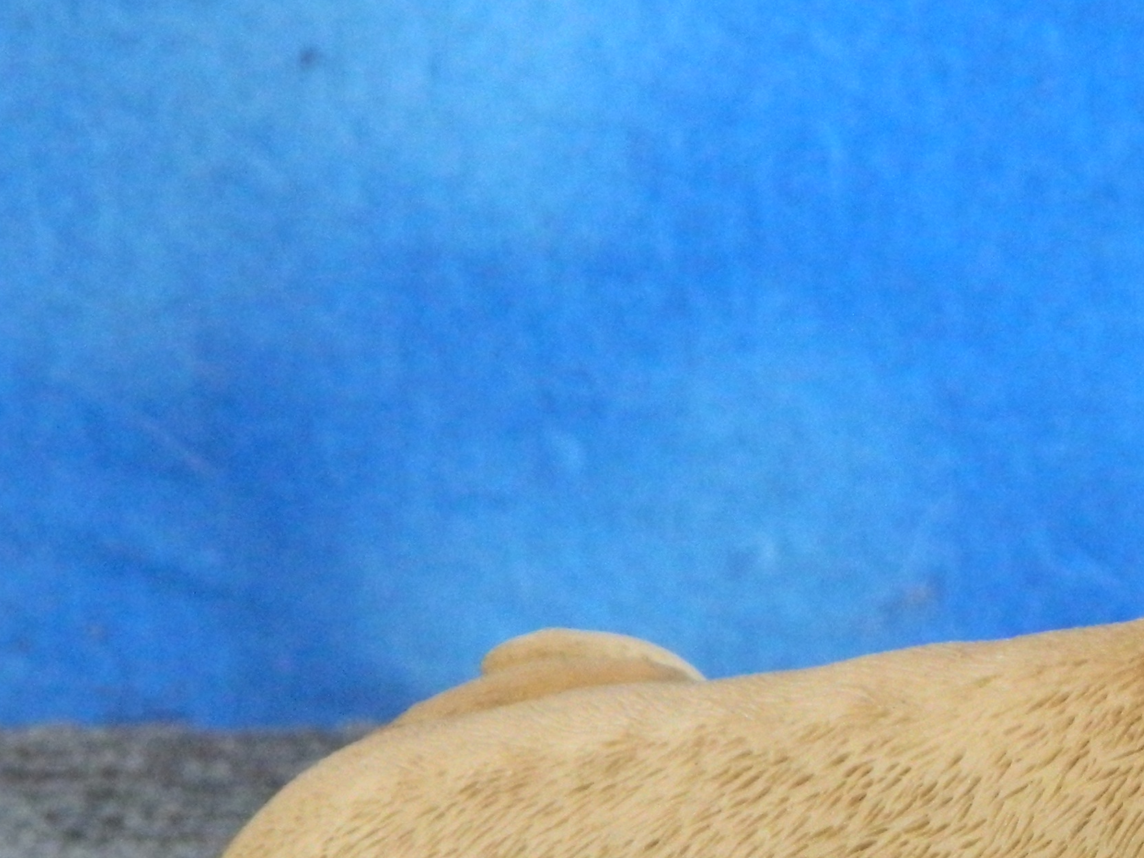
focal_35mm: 217
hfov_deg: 9.0
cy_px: 822
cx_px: 1271
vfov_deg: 6.8
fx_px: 7171
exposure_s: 1/20
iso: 400
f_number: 4.2
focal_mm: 15.1
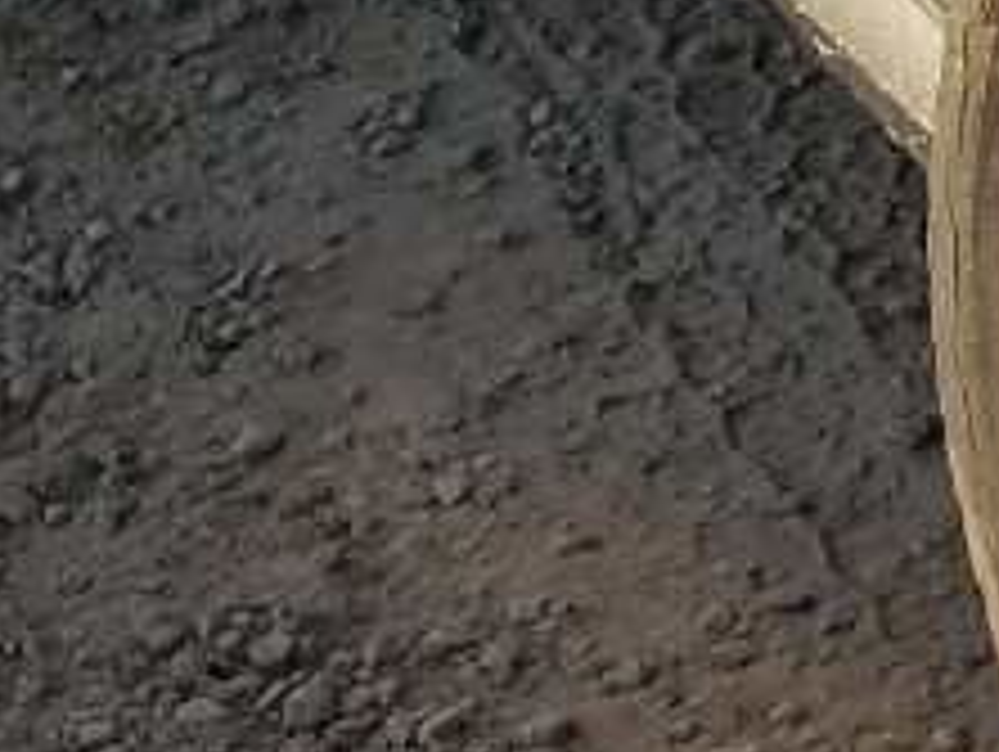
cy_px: -738
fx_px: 5403
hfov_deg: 9.0
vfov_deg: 7.6
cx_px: 2727
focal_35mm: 187
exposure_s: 1/1250
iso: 50
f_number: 1.5
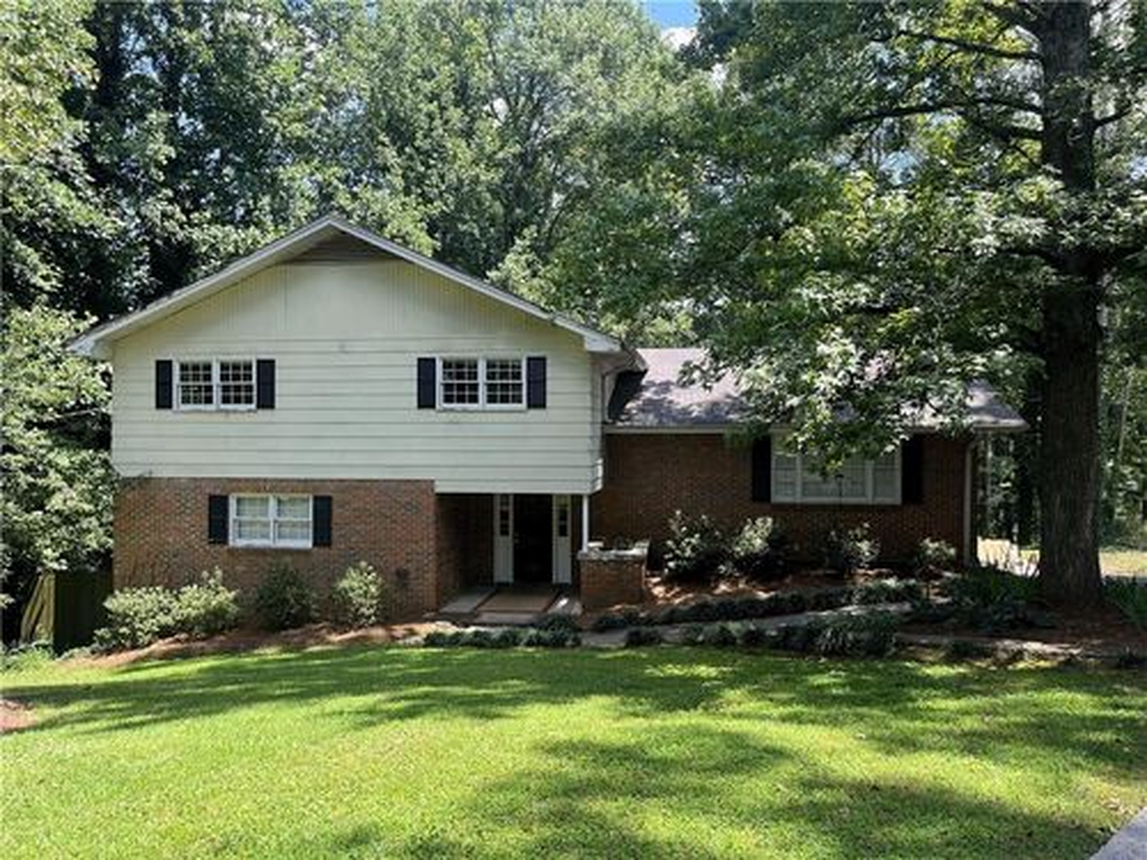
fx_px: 862
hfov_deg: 67.3
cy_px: 430
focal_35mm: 26
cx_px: 574
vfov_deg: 53.1
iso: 50
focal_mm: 5.1
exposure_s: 1/592
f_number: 1.6
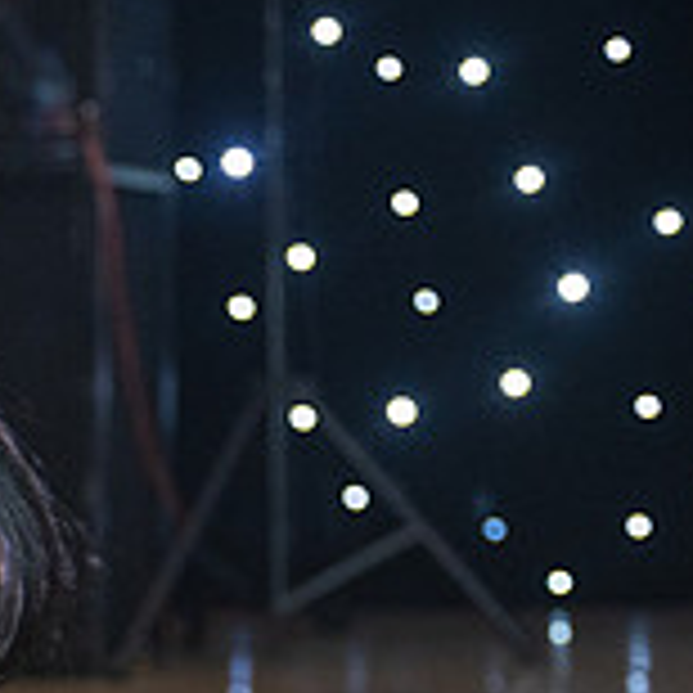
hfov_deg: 9.3
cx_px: -382
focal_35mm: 182
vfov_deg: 9.5
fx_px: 4122
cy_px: 857
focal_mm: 57
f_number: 2.8
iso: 2500
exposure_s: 1/200
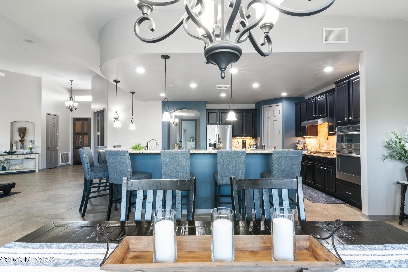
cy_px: 136
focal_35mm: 16
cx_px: 204
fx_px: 181
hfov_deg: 96.8
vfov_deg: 73.7
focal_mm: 16
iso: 800
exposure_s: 1/1.25
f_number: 22
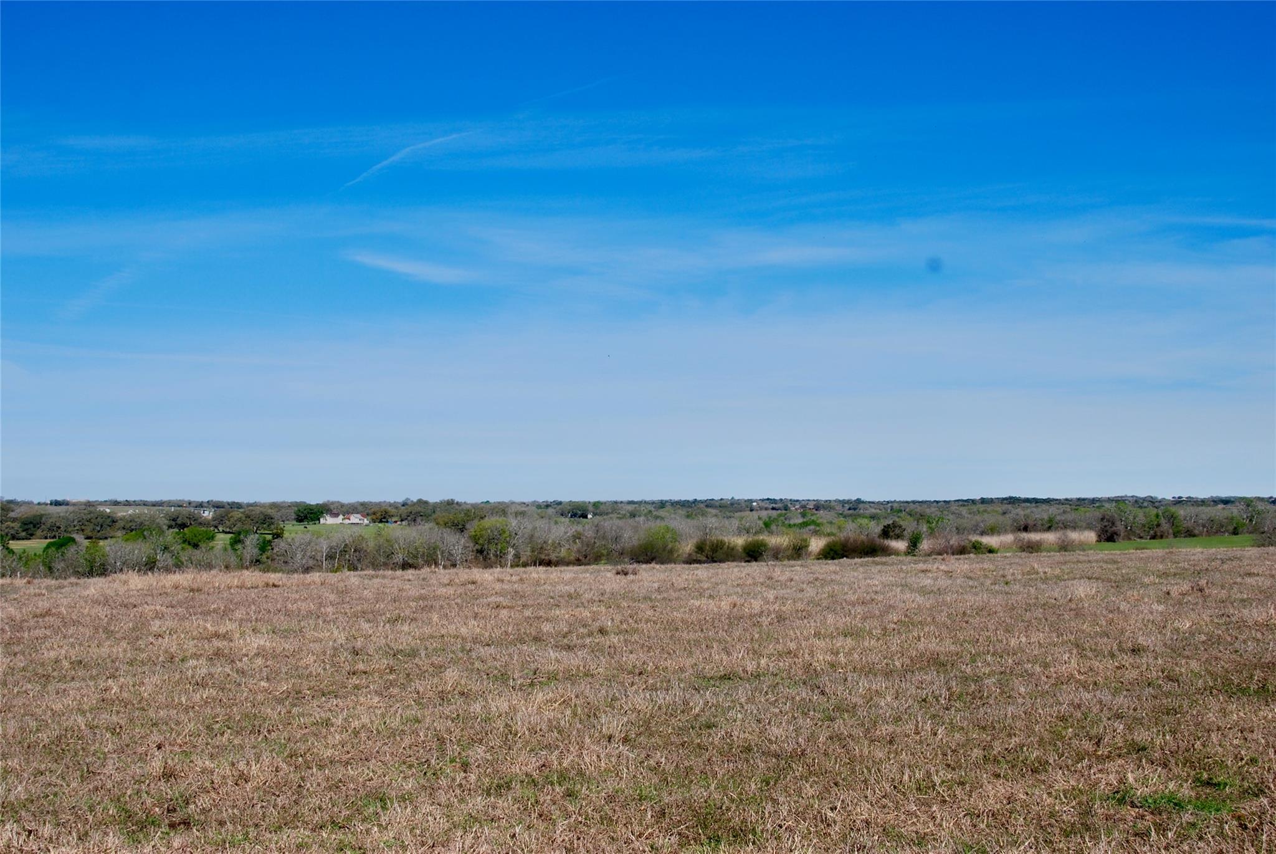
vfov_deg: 30.9
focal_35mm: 44
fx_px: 1543
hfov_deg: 44.9
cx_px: 638
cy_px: 427
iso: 100
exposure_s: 1/320
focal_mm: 29
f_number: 9
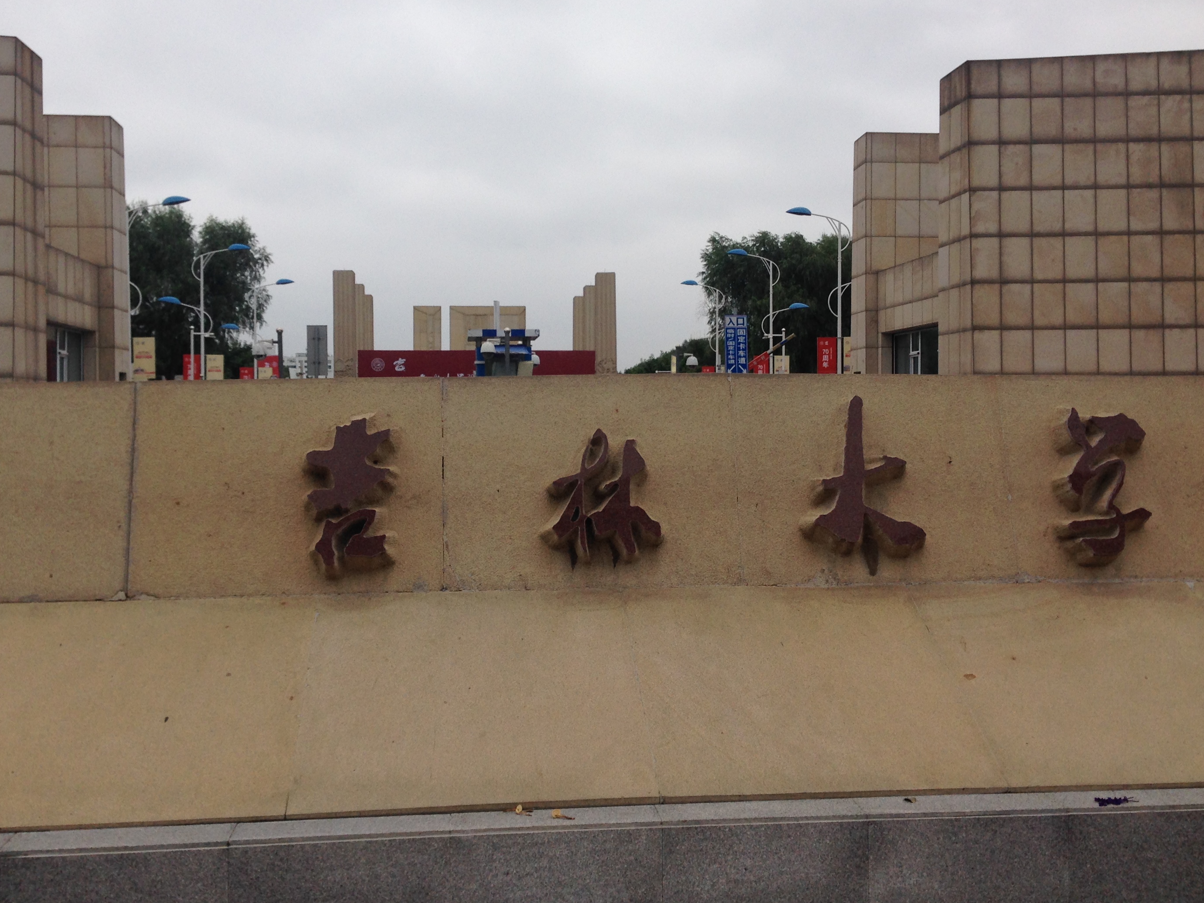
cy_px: 440
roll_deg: -0.4
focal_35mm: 39
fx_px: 1356
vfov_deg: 36.8
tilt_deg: +0.6
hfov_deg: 47.9
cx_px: 604
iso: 50
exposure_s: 1/207
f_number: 2.4
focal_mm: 4.12
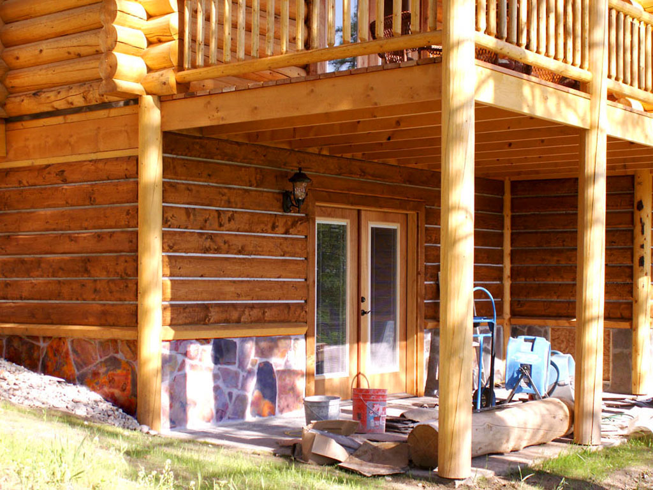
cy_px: 245
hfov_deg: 33.2
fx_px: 1094
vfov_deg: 25.2
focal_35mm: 58
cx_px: 326
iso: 50
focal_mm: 9.7
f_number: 3.2
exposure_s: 1/200
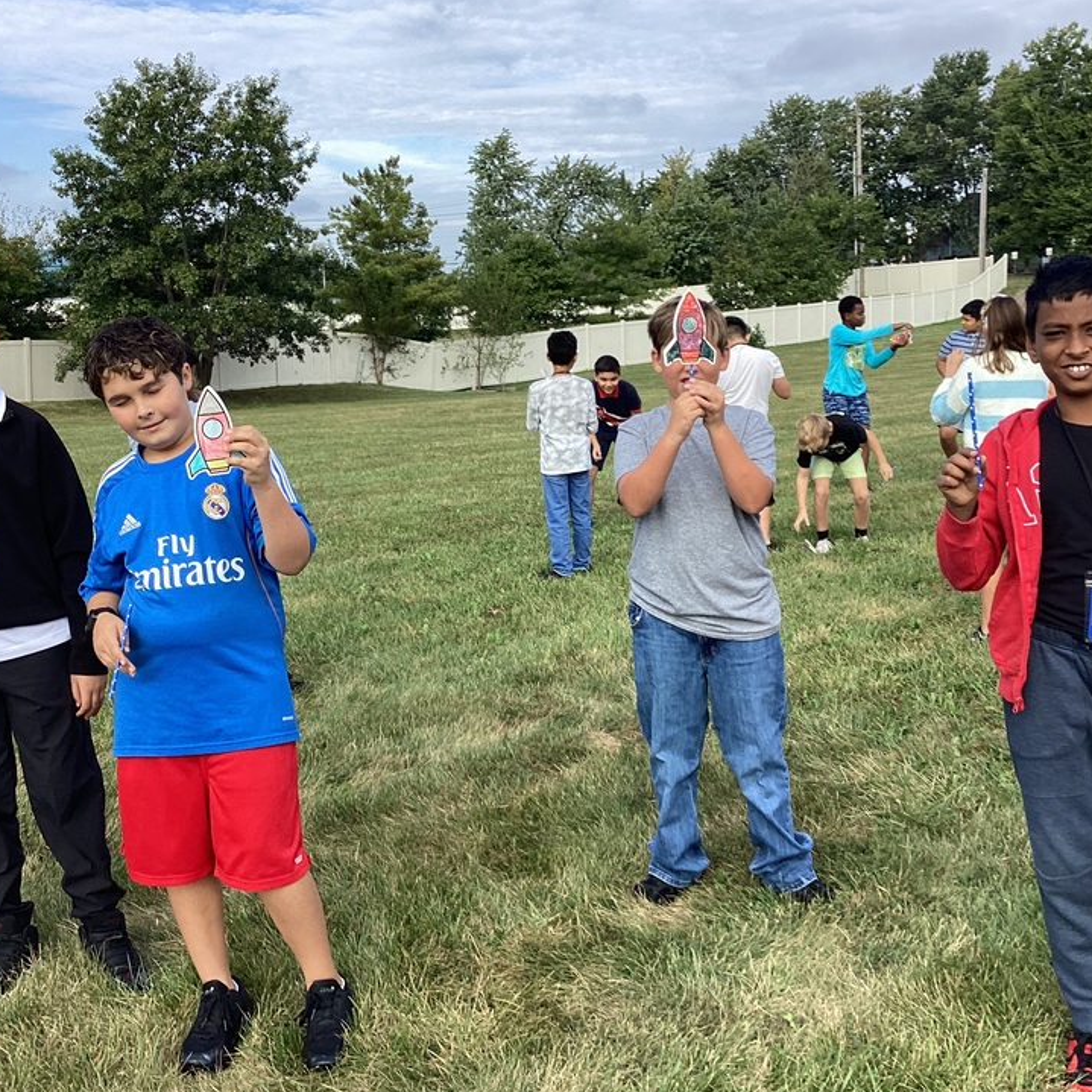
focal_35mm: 39
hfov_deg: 42.8
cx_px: 513
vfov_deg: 42.8
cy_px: 529
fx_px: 1392
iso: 25
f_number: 2.4
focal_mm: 3.3
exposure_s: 1/500
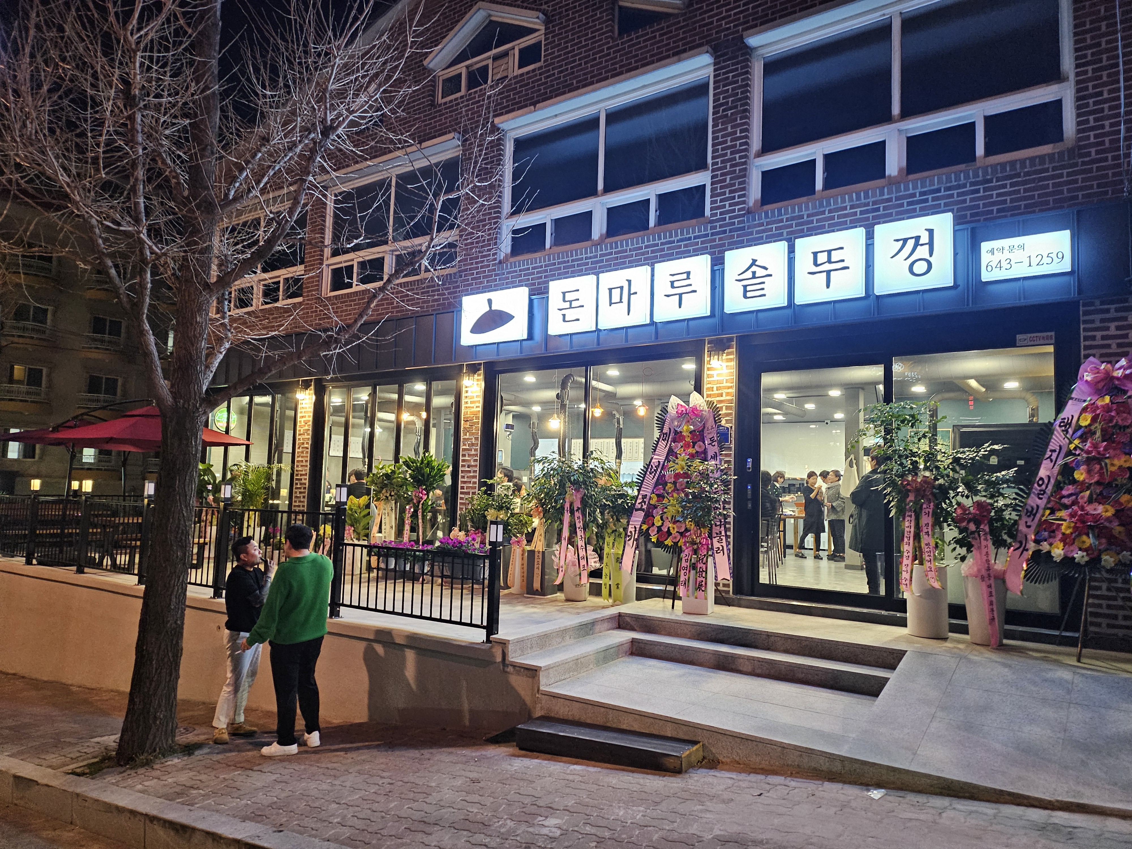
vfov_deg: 56.8
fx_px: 785
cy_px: 424
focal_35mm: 24
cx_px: 566
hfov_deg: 71.6
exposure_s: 1/60
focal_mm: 5
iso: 640
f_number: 1.8
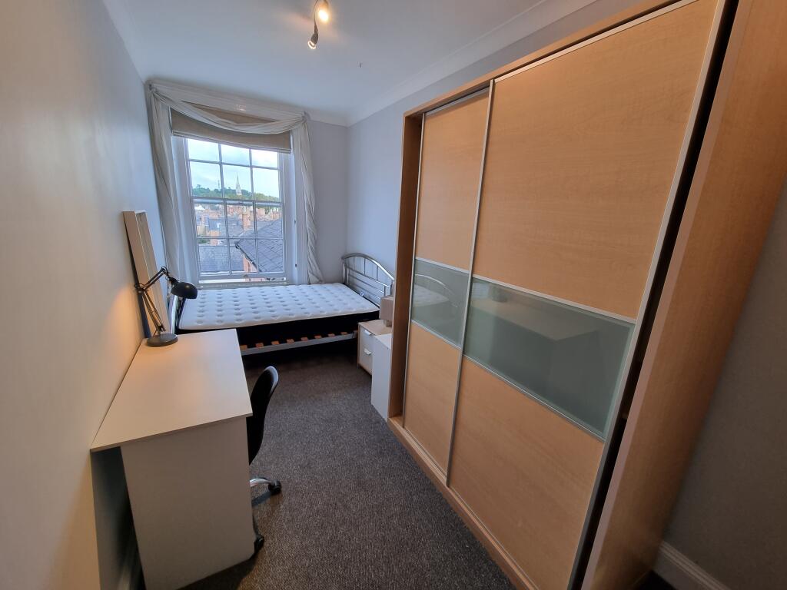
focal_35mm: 13
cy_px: 295
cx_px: 394
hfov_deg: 106.2
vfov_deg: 89.9
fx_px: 296
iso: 100
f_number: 2.2
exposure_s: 1/50
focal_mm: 2.2
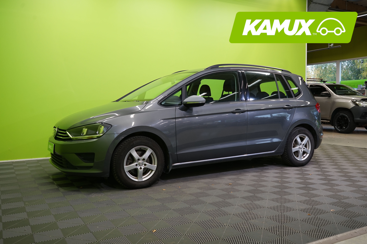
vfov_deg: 41.1
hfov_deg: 58.7
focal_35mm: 32
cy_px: 122
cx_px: 184
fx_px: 326
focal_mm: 32
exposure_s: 1/30
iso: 640
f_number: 6.3
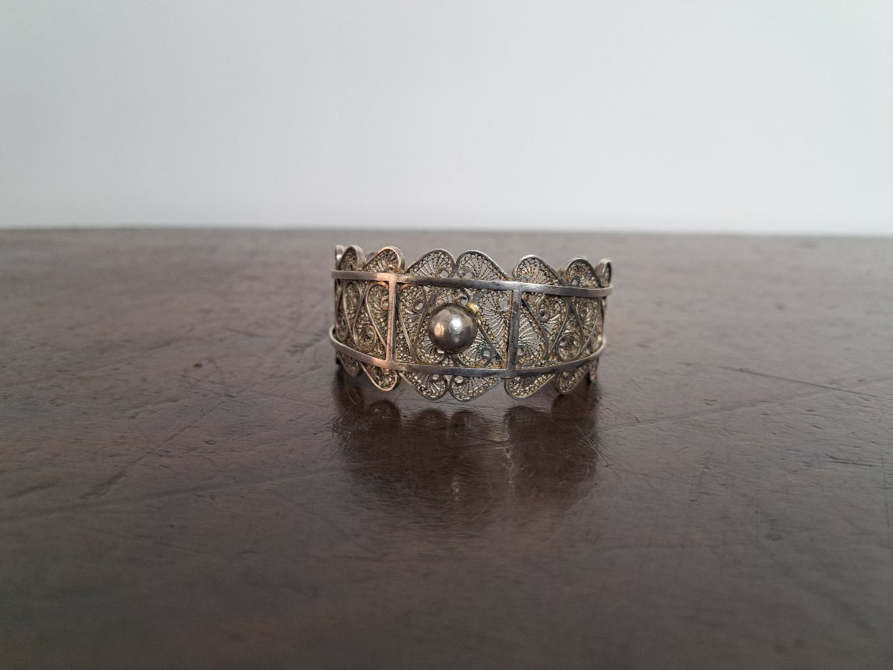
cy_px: 335
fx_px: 619
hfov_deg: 71.6
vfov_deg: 56.8
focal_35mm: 24
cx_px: 446
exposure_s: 1/50
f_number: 1.8
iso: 200
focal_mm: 5.23
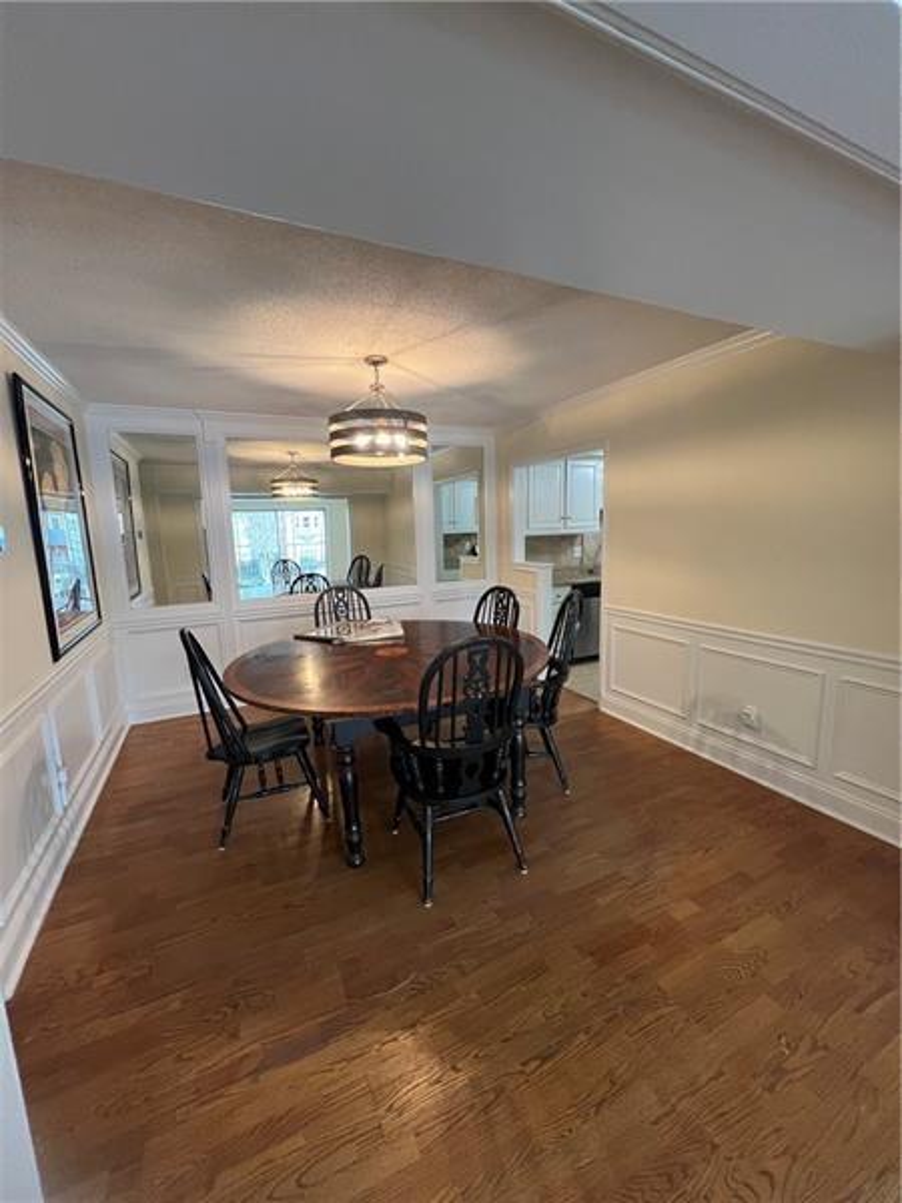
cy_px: 602
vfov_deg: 106.2
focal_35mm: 13
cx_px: 451
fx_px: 452
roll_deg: +1.4
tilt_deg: -7.8
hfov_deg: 89.9
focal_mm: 1.57
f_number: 1.8
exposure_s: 1/60
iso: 250
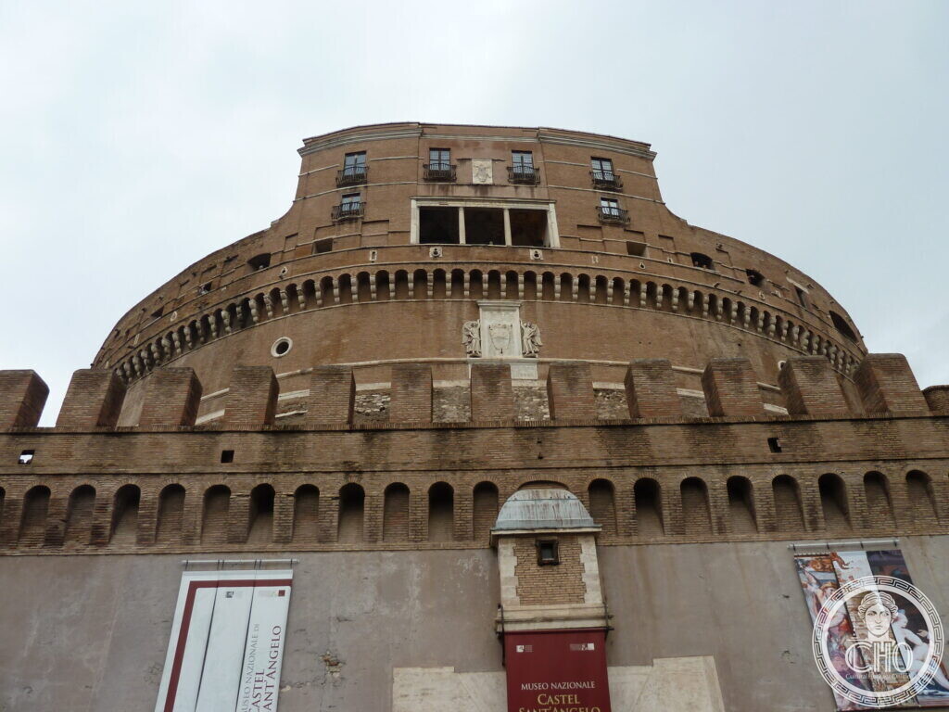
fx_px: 685
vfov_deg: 54.9
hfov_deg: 69.4
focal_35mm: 25
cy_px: 356
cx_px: 474
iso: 80
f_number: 3.3
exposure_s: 1/100
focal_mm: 4.1
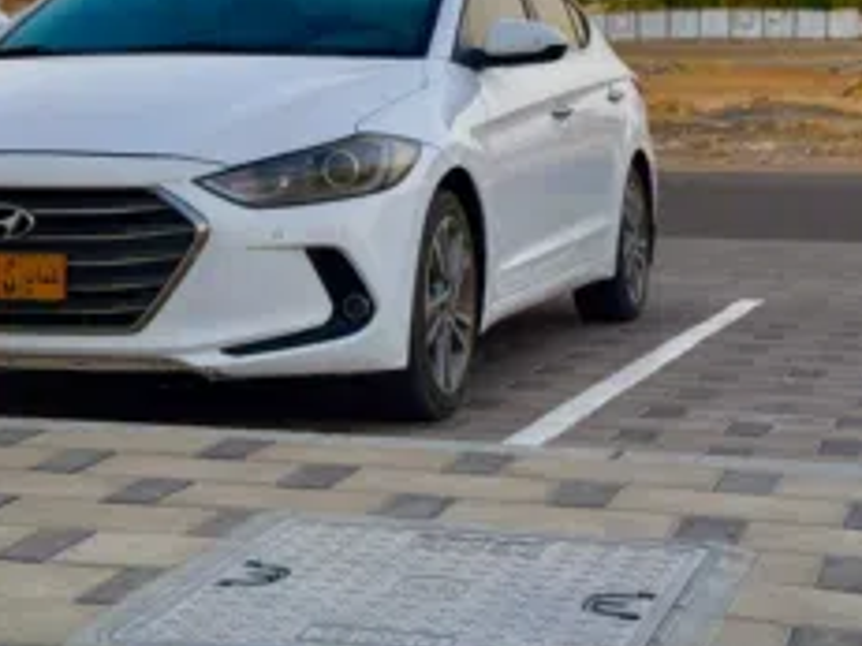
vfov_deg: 17.5
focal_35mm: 83
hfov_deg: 23.5
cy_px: 75
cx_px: 358
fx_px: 2066
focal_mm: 6.76
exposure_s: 1/100
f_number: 1.78
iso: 80
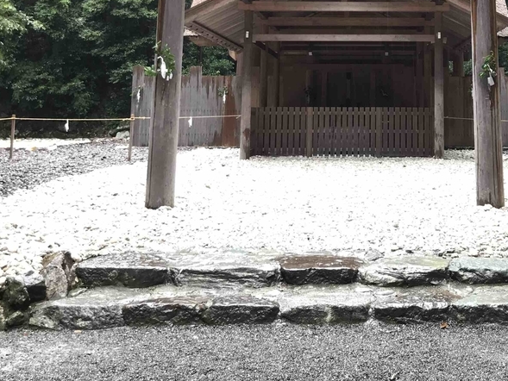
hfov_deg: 33.1
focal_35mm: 57
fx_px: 837
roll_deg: +1.0
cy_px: 11
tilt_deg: +6.9
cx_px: 379
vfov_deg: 24.6
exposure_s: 1/30
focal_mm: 3.99
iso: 25
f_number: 1.8
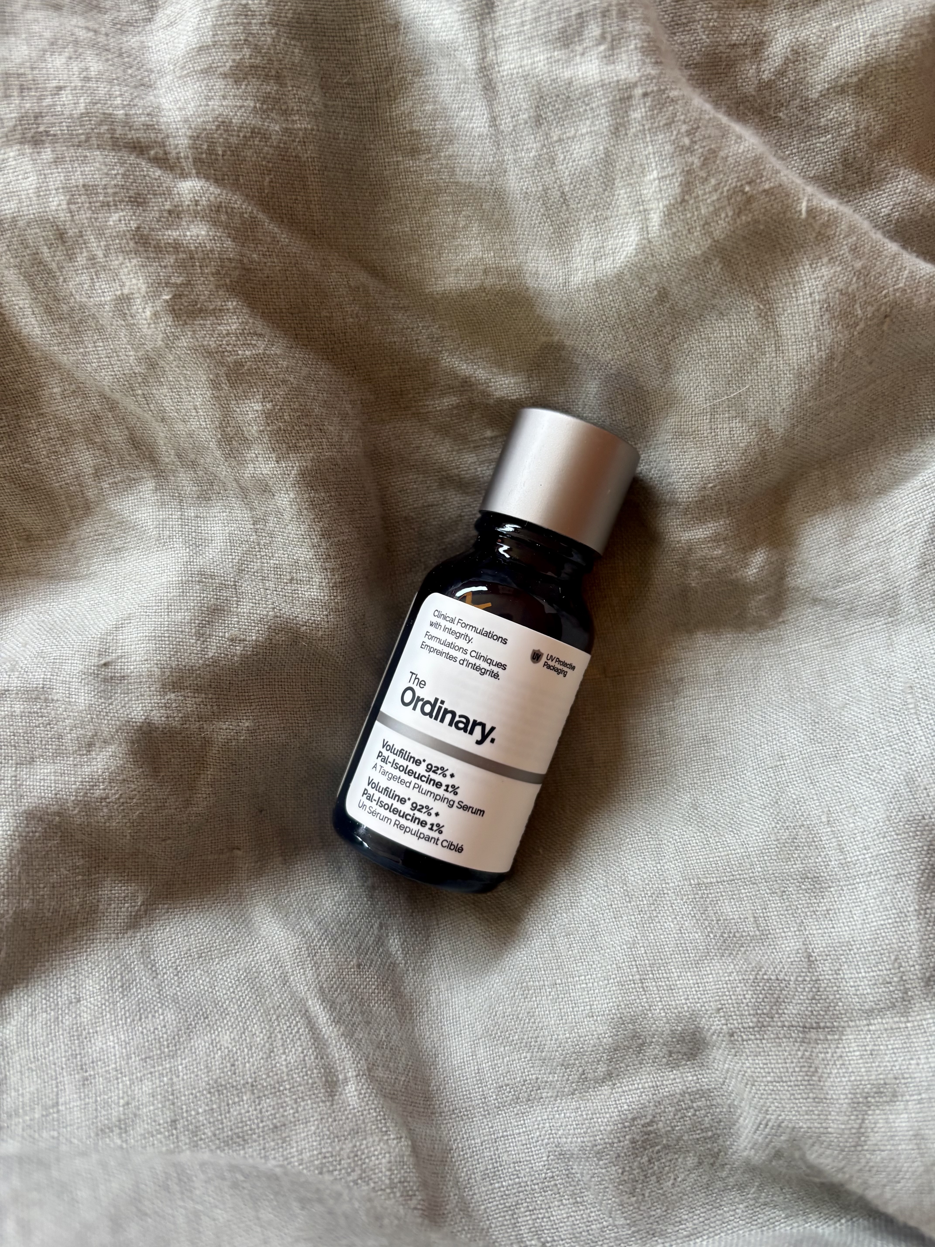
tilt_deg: -84.8
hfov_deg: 53.1
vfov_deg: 67.3
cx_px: 468
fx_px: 936
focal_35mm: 26
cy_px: 624
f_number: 1.6
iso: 125
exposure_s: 1/73
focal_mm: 5.96
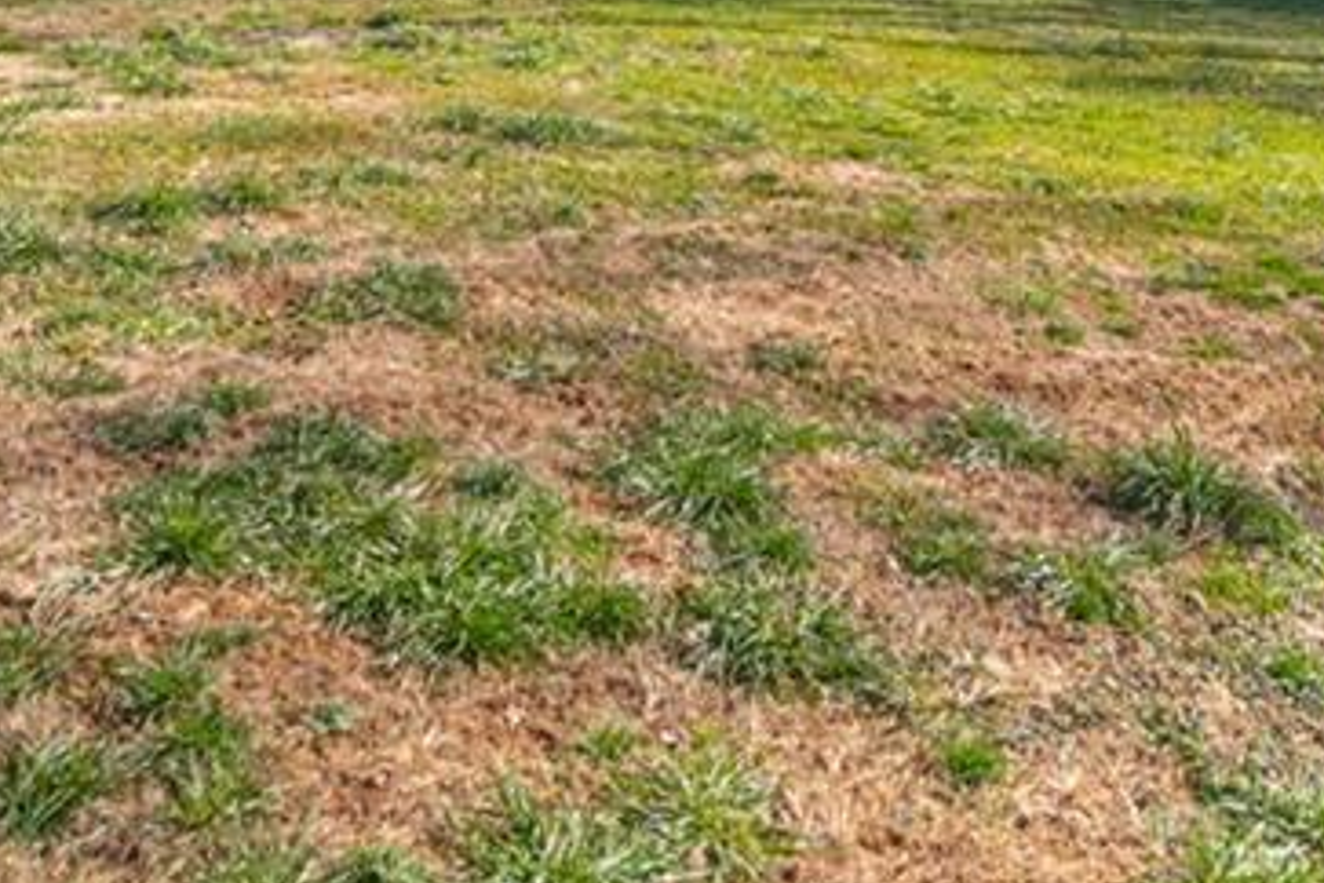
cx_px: 737
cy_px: -301
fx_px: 1765
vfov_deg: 24.2
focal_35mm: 48
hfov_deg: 41.1
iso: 400
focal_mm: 17
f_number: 7.1
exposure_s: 1/640
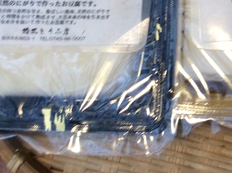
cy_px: -8
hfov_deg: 26.4
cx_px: 198
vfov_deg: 19.7
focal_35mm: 72
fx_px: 482
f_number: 2.4
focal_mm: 3.3
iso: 40
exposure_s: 1/30
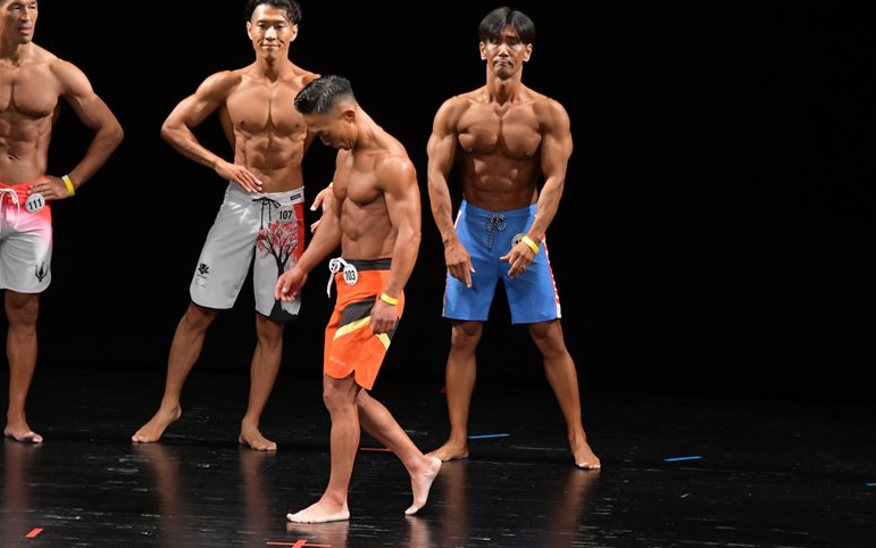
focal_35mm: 292
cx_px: 439
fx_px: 6972
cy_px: 280
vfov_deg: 4.5
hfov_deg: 7.2
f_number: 5.6
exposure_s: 1/400
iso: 3200
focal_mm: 190
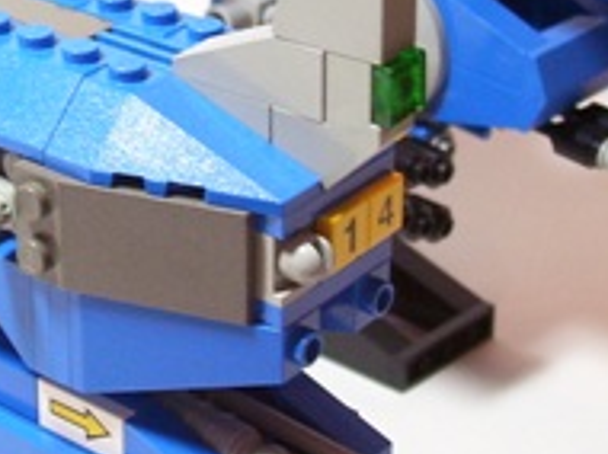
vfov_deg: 12.4
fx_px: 2070
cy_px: 19
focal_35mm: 118
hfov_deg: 16.5
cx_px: 94
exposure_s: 1/15
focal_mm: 7
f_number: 3
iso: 160
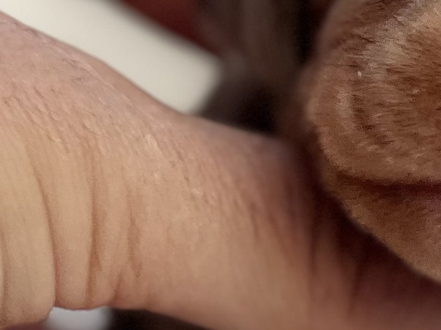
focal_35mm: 308
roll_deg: +0.3
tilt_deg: -10.6
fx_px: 3923
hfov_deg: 6.4
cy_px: 184
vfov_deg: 4.8
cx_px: 597
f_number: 2.8
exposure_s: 1/121
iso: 40
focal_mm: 9
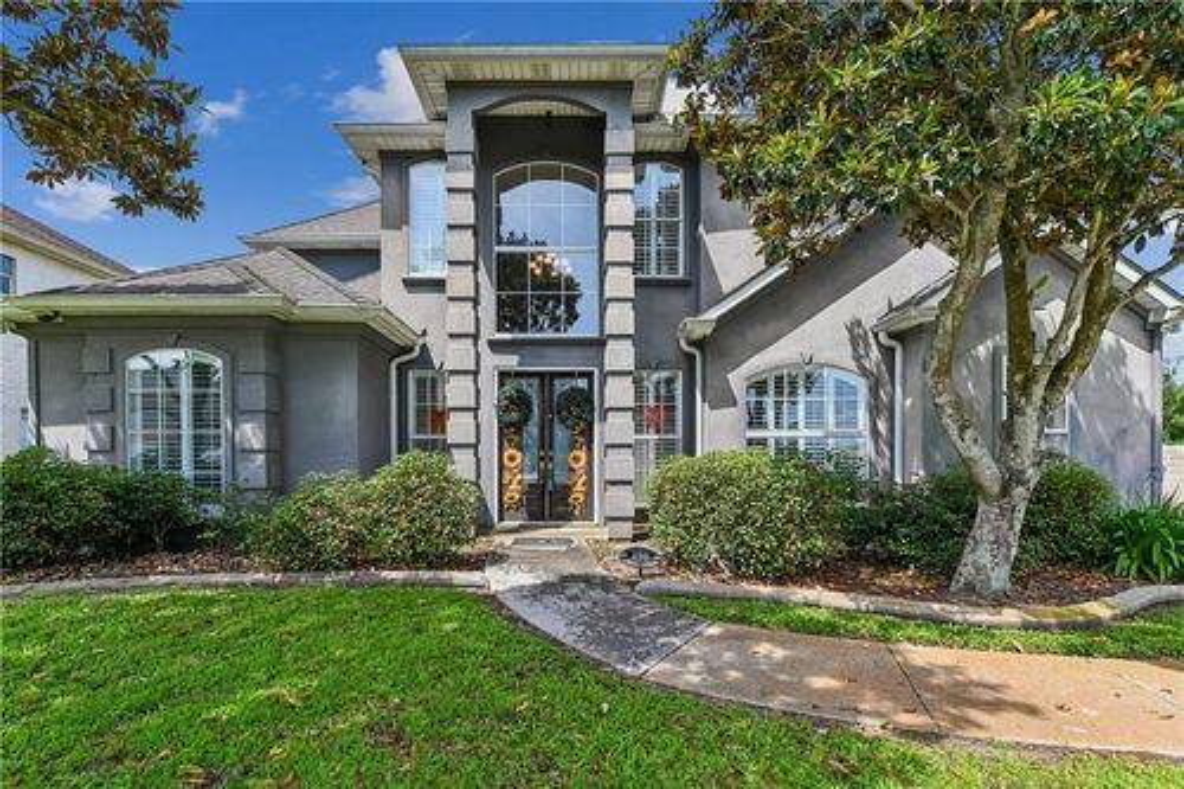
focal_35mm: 16
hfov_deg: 96.8
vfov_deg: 73.7
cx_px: 592
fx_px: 526
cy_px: 394
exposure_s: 1/250
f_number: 11
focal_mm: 16
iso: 400
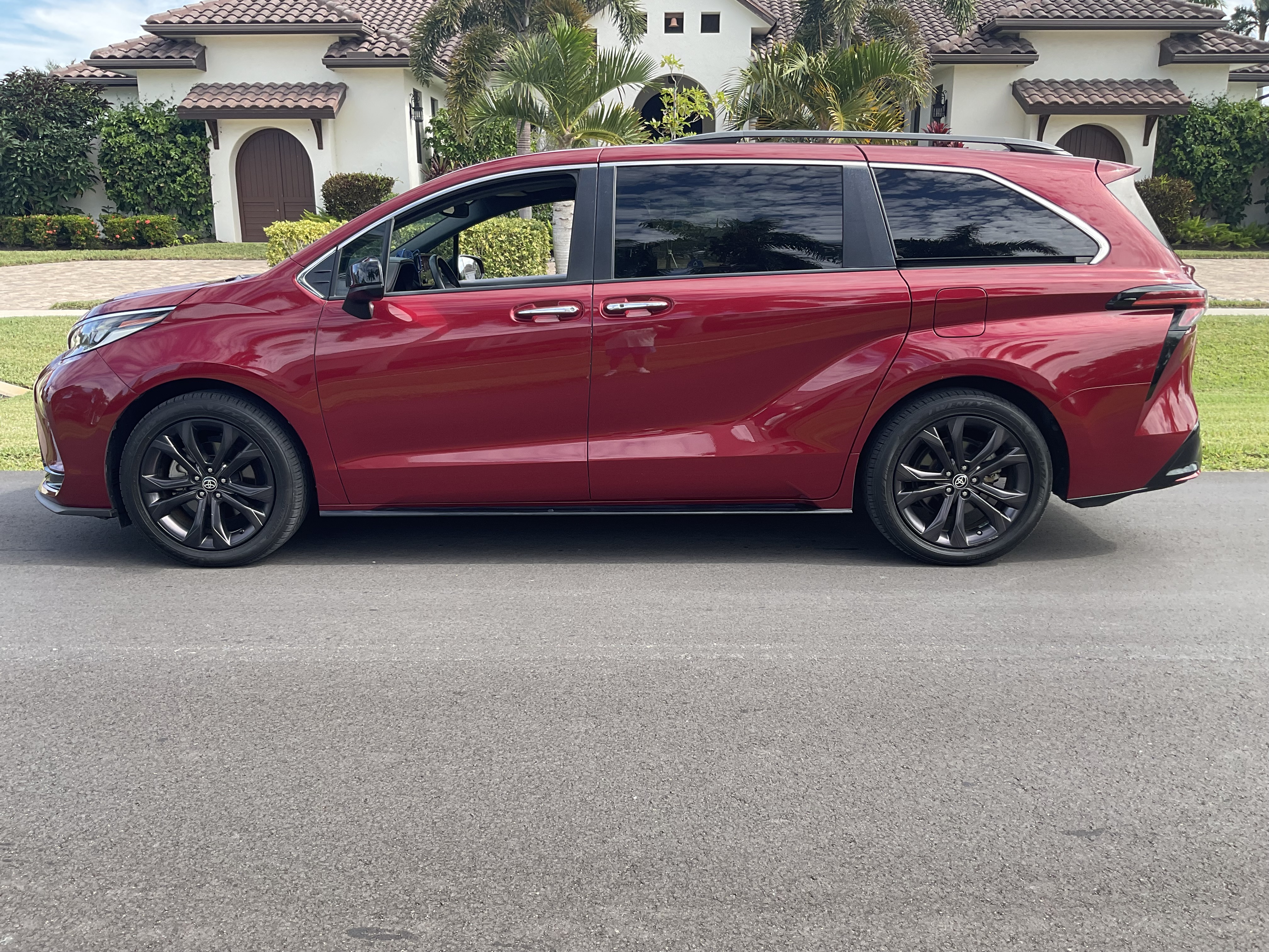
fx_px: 1063
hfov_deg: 61.7
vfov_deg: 48.2
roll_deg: -0.1
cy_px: 476
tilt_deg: -14.7
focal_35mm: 29
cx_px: 634
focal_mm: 3
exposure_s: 1/450
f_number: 1.8
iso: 16
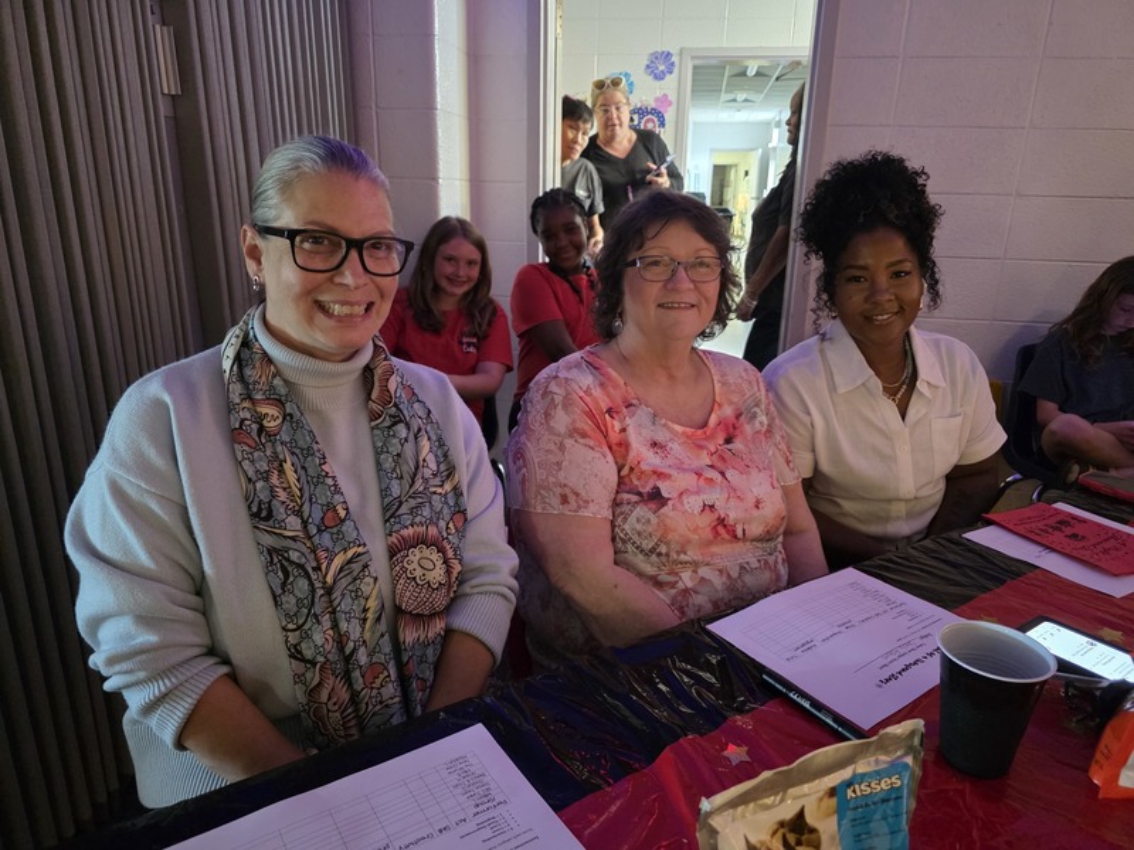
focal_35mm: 23
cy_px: 425
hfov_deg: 73.9
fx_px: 753
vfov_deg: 58.9
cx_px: 567
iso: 1600
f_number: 1.7
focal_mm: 6.3
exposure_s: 1/30
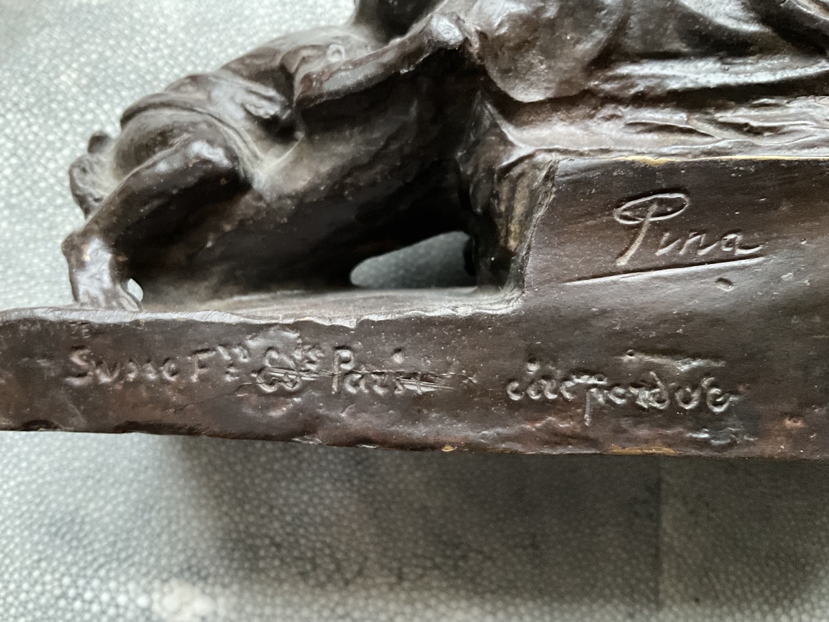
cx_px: 414
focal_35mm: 29
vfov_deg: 48.2
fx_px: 695
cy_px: 311
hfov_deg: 61.7
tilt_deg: -83.7
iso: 500
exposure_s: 1/30
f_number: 1.8
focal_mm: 3
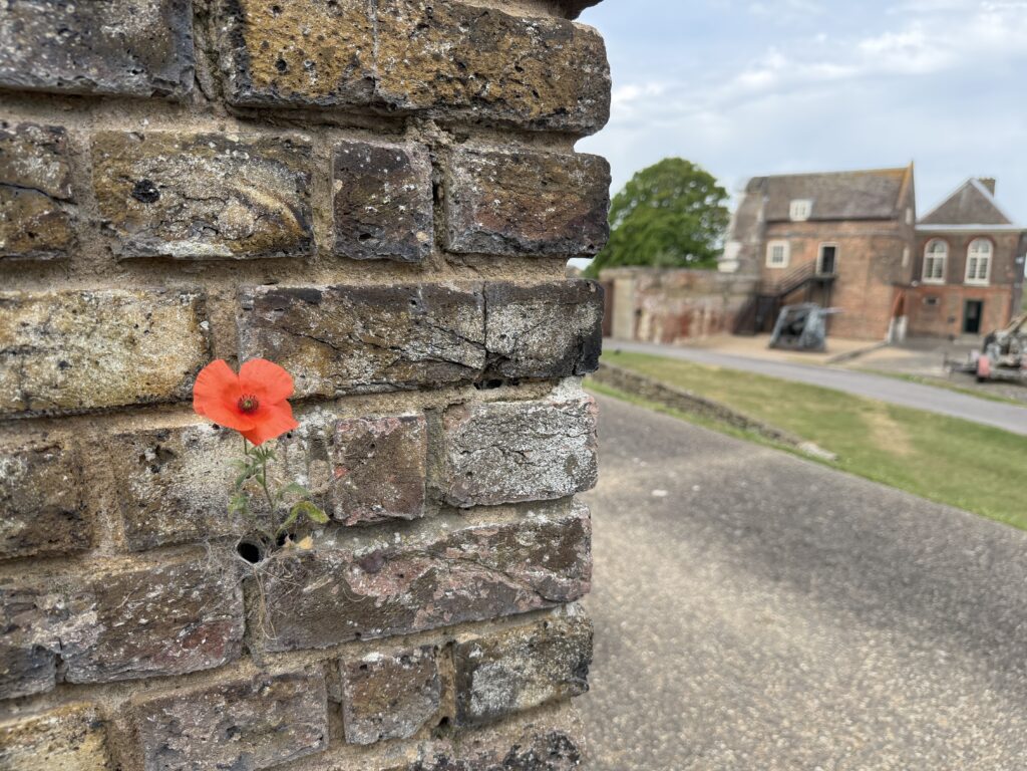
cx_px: 514
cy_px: 386
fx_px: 712
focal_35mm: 24
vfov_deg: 56.8
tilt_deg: -9.2
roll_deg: -0.9
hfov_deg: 71.6
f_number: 1.78
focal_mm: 6.76
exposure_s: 1/1553
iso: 100
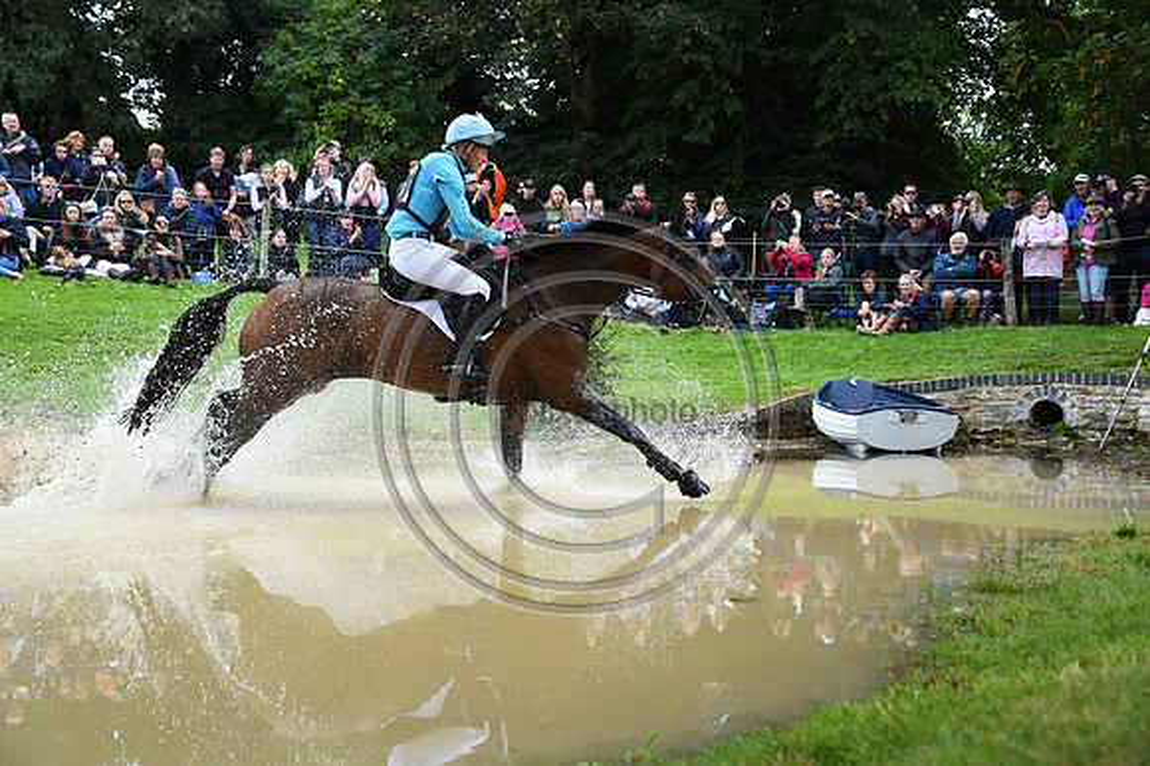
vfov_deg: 28.0
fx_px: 1532
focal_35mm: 48
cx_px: 575
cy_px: 383
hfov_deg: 41.1
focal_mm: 48
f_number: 4.2
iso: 1800
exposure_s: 1/1600
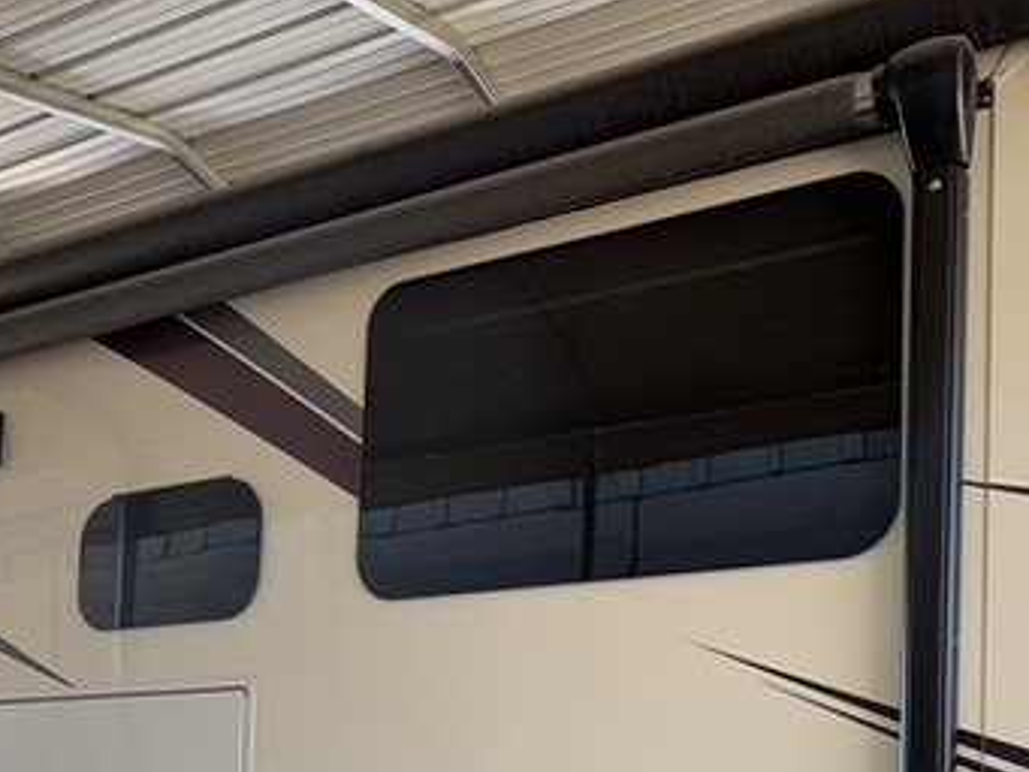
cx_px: 691
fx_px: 1249
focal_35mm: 42
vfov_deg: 31.4
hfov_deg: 44.1
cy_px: 796
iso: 50
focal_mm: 2.22
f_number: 2.2
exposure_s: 1/99
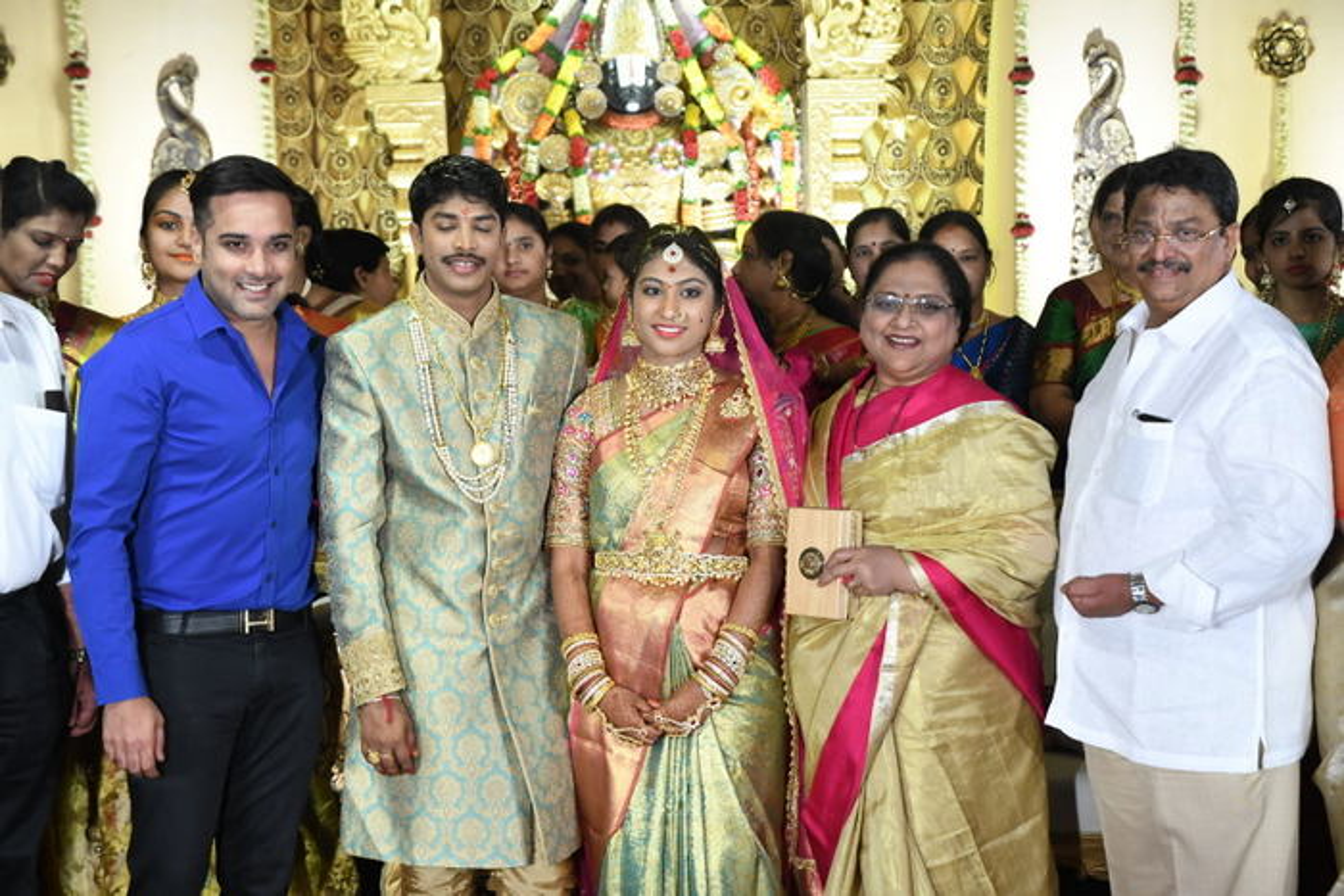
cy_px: 448
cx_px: 672
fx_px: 2352
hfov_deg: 31.9
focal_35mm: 63
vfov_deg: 21.6
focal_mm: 42
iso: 1600
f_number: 5
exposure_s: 1/160
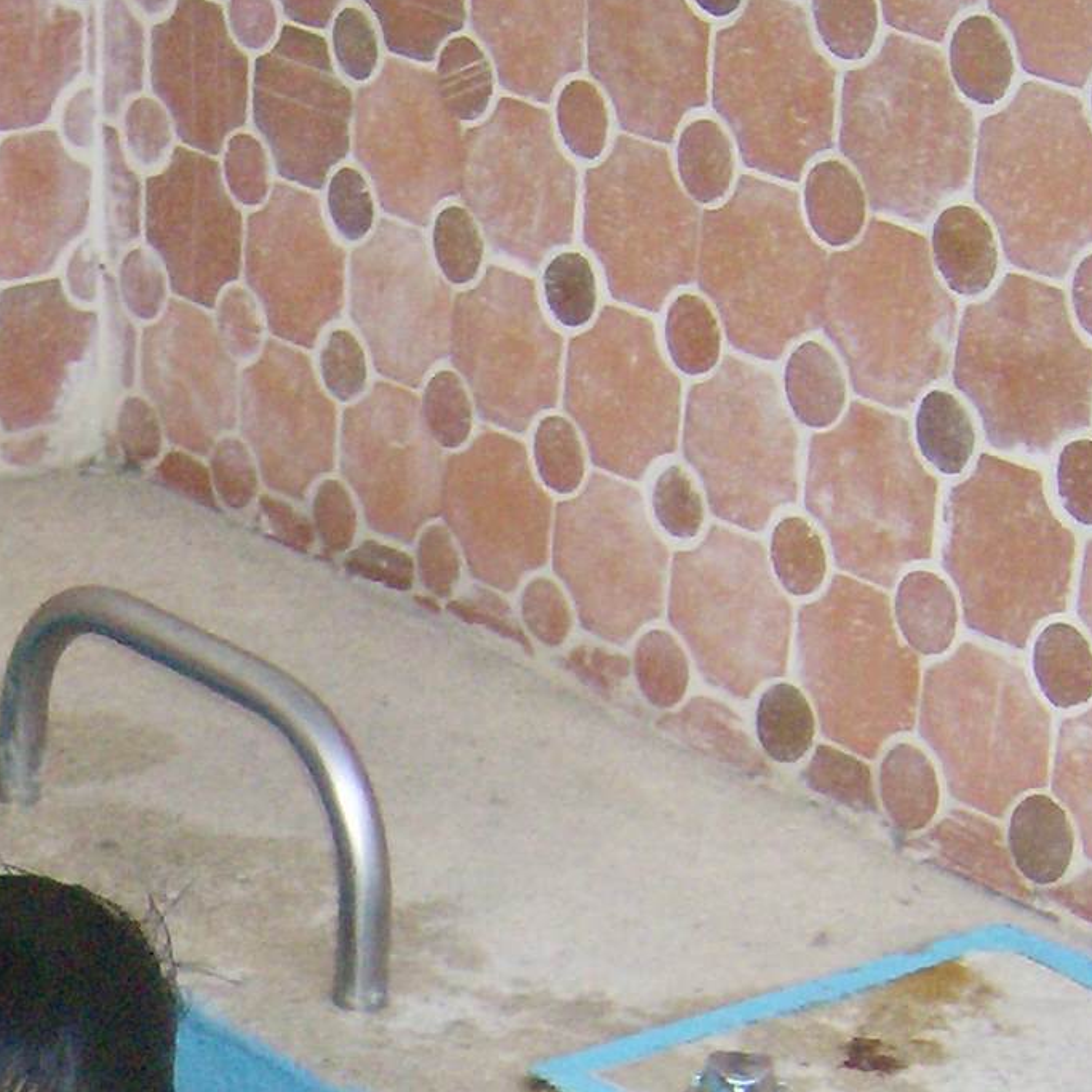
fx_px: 4675
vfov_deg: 12.9
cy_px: 1389
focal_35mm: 131
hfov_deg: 12.7
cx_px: -460
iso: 200
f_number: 2.8
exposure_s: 1/60
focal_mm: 6
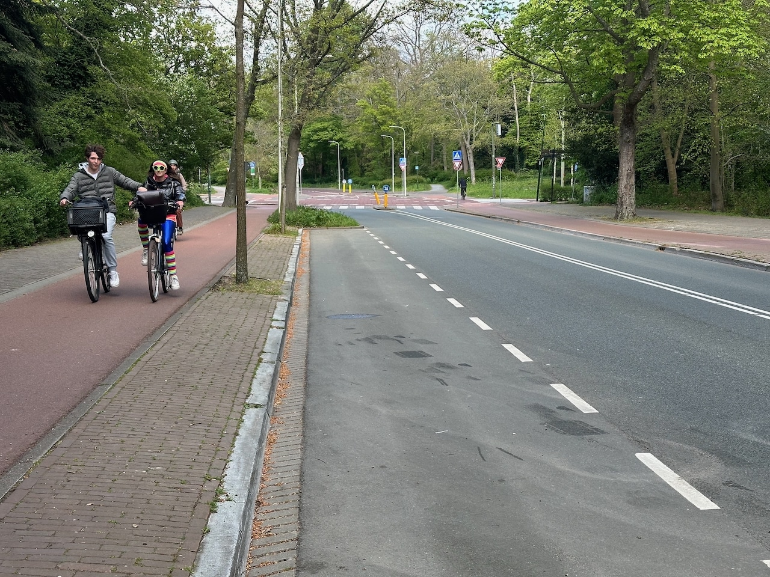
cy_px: 288
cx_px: 385
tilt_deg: -6.6
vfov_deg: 30.3
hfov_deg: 39.7
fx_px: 1068
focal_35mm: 48
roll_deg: +0.4
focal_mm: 6.86
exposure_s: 1/654
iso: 64
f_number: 1.78
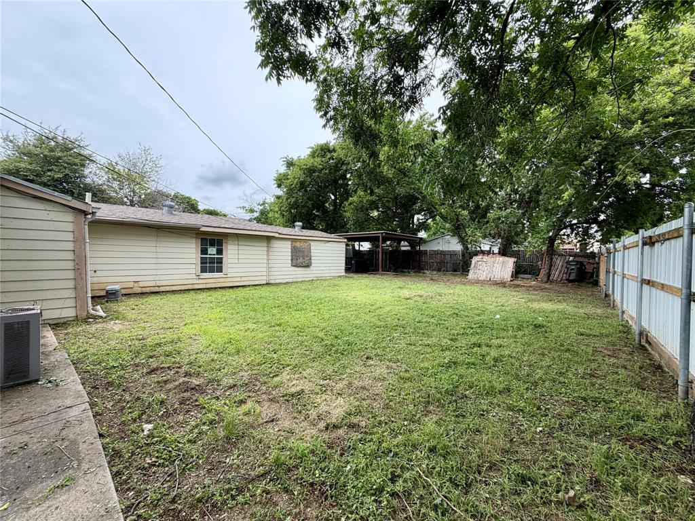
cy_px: 260
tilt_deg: +0.3
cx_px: 348
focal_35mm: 14
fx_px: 281
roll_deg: -0.9
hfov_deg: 102.1
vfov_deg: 85.7
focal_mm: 2.22
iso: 40
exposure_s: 1/559
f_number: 2.2
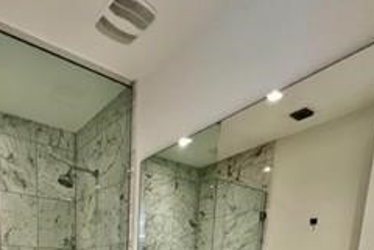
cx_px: 114
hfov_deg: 64.9
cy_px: 334
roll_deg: -1.2
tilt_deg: -10.3
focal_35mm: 27
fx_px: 280
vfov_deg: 33.2
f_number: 1.8
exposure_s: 1/60
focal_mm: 1.57
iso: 125
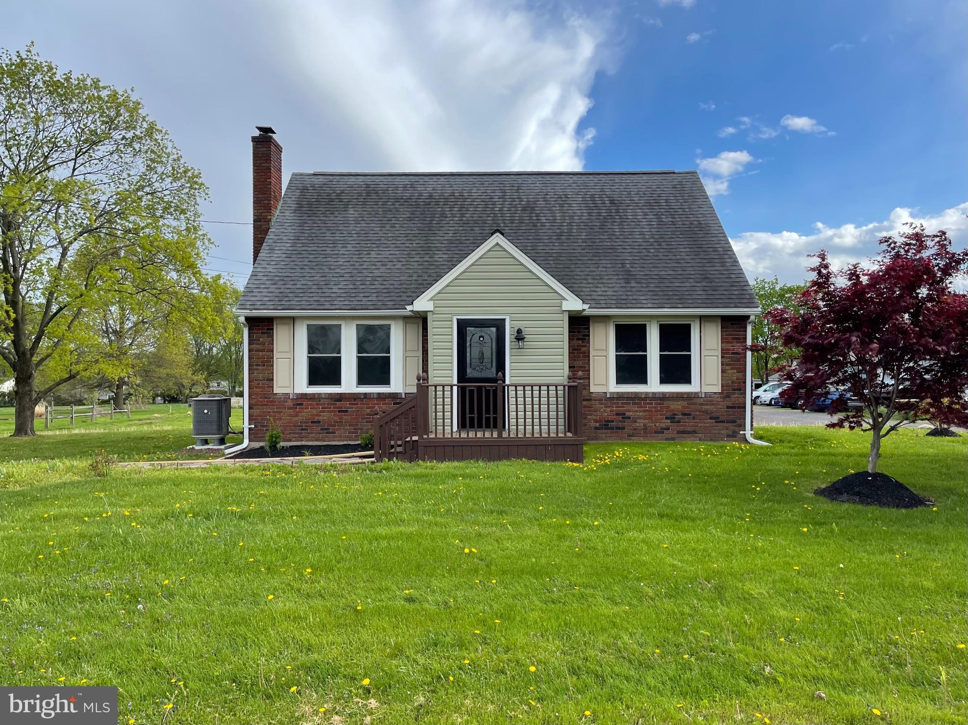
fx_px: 727
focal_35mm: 26
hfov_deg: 67.3
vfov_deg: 53.0
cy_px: 362
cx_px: 484
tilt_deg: +1.1
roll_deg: -0.4
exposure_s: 1/2597
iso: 32
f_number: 1.6
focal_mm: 5.1
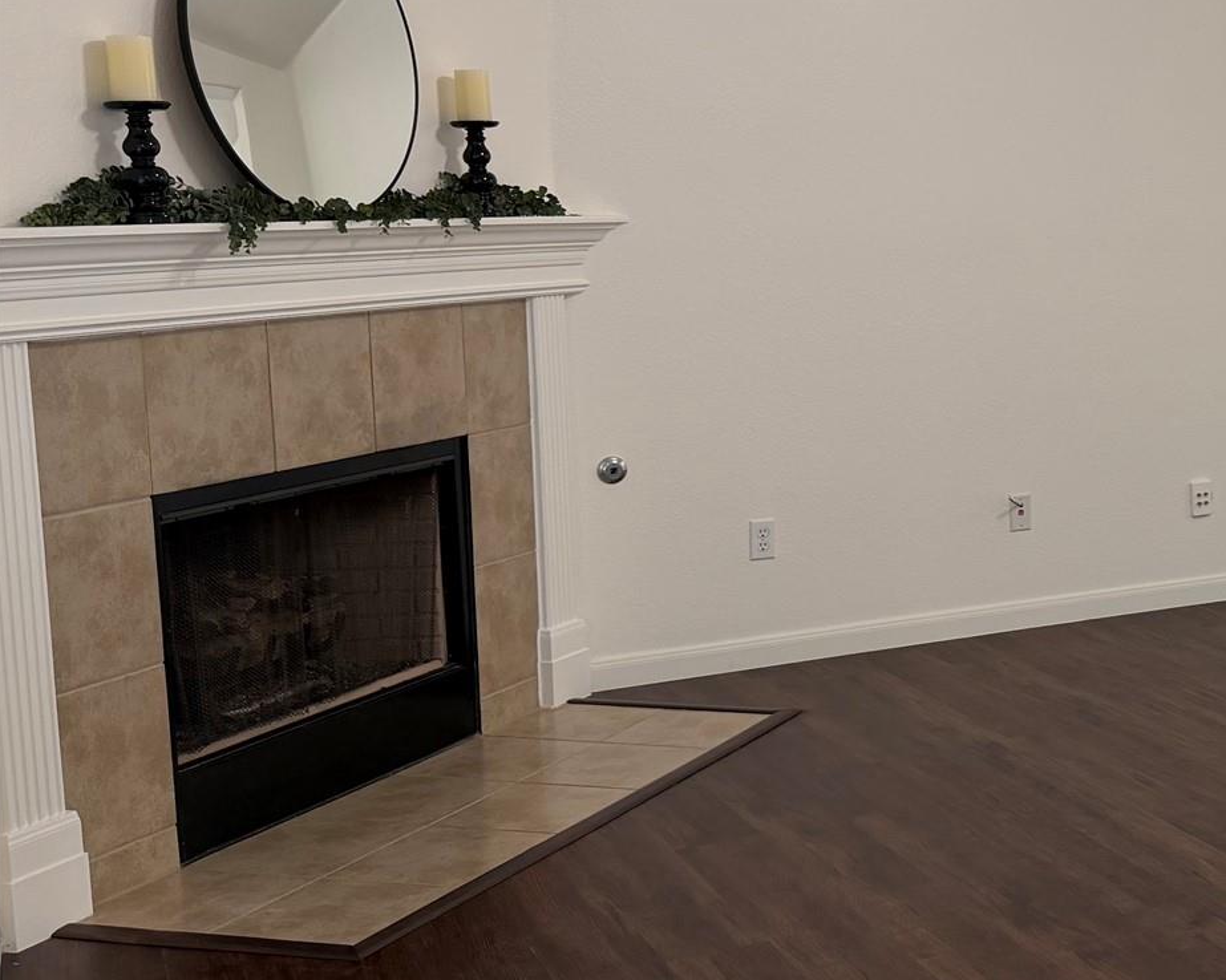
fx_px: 1886
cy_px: 417
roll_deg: +0.6
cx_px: 1355
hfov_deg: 31.8
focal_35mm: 52
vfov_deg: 29.1
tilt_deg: -7.1
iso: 125
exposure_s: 1/60
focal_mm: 6.76
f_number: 1.78
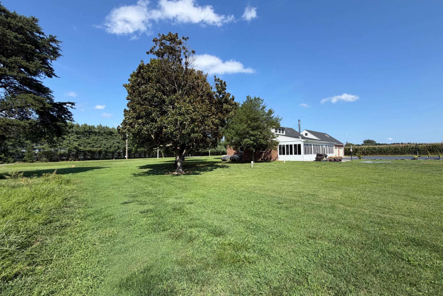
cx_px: 228
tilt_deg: +2.0
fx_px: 185
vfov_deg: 77.3
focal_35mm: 15
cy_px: 148
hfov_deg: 100.4
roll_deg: +2.1
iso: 25
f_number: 2.2
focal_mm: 2.22
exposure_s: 1/770
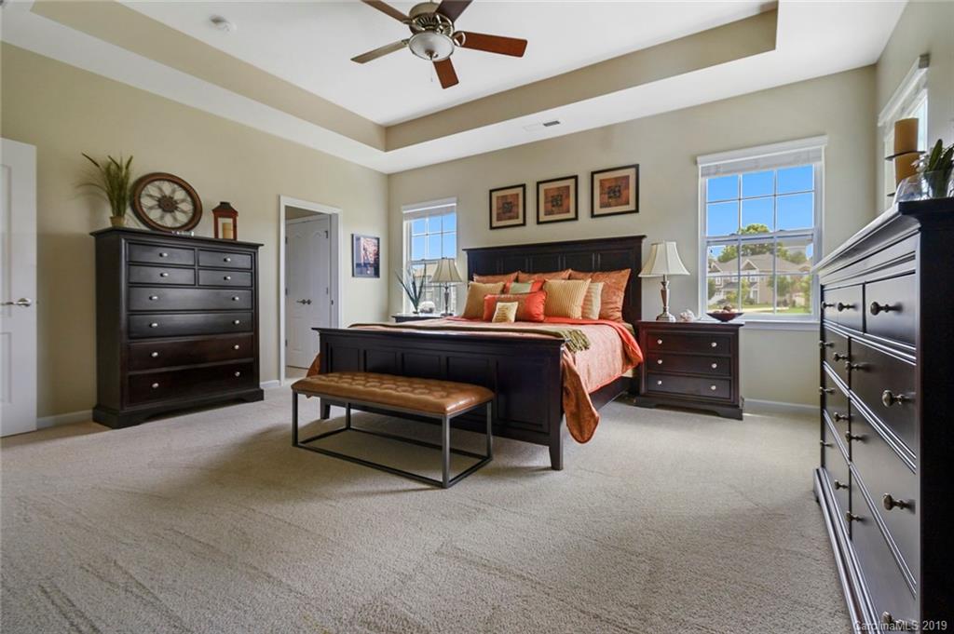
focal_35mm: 15
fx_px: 397
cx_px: 477
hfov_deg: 100.4
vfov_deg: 77.2
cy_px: 317
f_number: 7.1
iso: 250
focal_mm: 10
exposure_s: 1/5
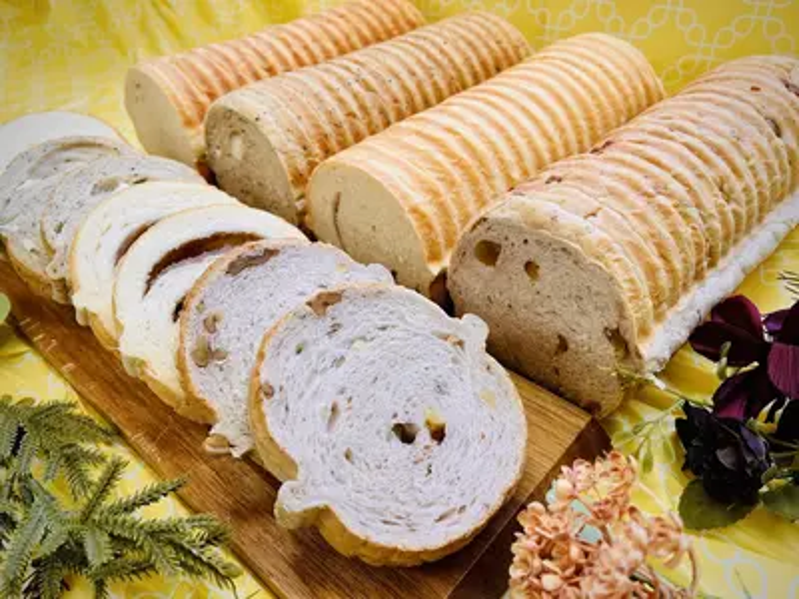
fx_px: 600
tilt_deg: -39.0
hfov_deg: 67.3
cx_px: 400
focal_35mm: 26
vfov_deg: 53.1
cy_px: 300
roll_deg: +5.1
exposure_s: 1/121
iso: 32
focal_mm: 5.7
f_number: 1.5
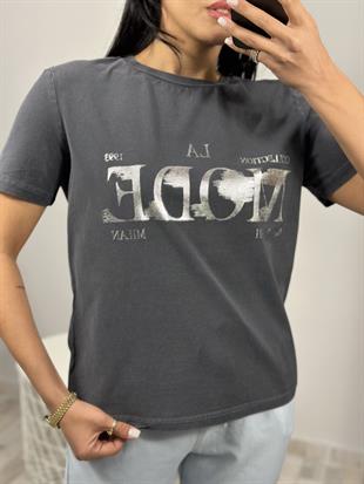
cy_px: 242
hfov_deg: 30.3
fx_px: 673
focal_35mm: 48
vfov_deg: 39.6
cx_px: 182
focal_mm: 6.86
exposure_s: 1/100
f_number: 1.78
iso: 160
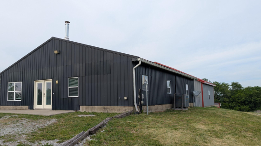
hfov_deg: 62.3
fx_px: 214
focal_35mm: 31
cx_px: 108
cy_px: 79
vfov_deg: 37.7
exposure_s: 1/635
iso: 24
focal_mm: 6.9
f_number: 1.68
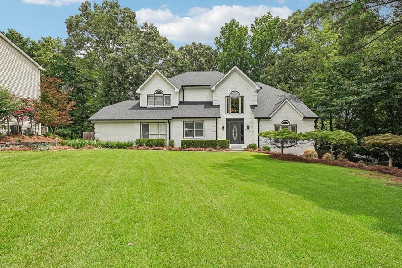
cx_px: 210
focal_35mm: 18
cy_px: 137
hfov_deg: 90.0
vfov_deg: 67.3
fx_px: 201
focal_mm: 16
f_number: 8
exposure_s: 1/1600
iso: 800
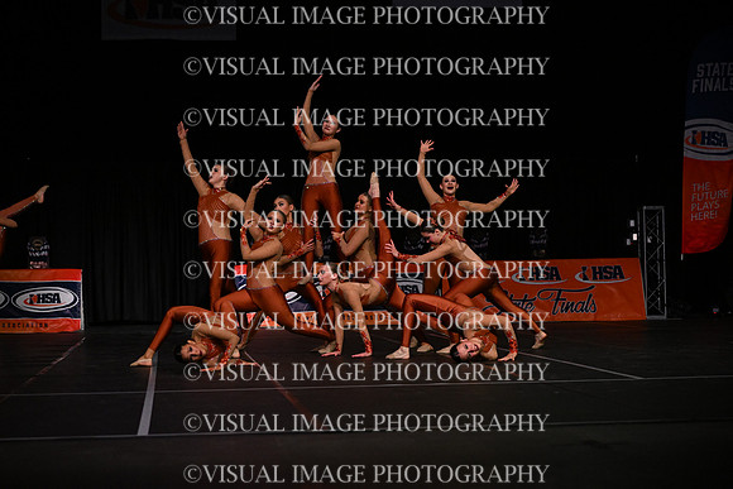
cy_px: 244
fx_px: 1629
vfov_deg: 17.1
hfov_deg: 25.4
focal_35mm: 80
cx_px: 366
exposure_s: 1/1000
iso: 6400
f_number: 4
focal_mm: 80
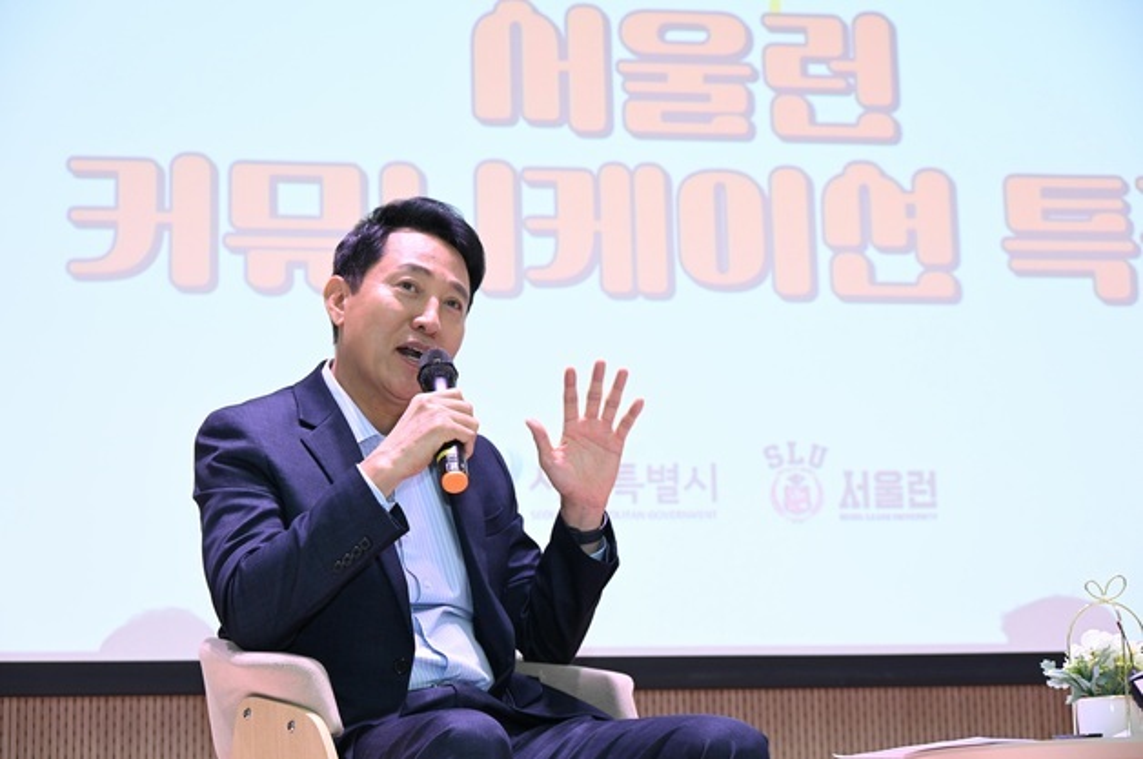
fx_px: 2346
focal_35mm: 74
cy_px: 380
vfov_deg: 18.4
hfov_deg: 27.4
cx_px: 572
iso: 2500
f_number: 6
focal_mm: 74
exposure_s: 1/100
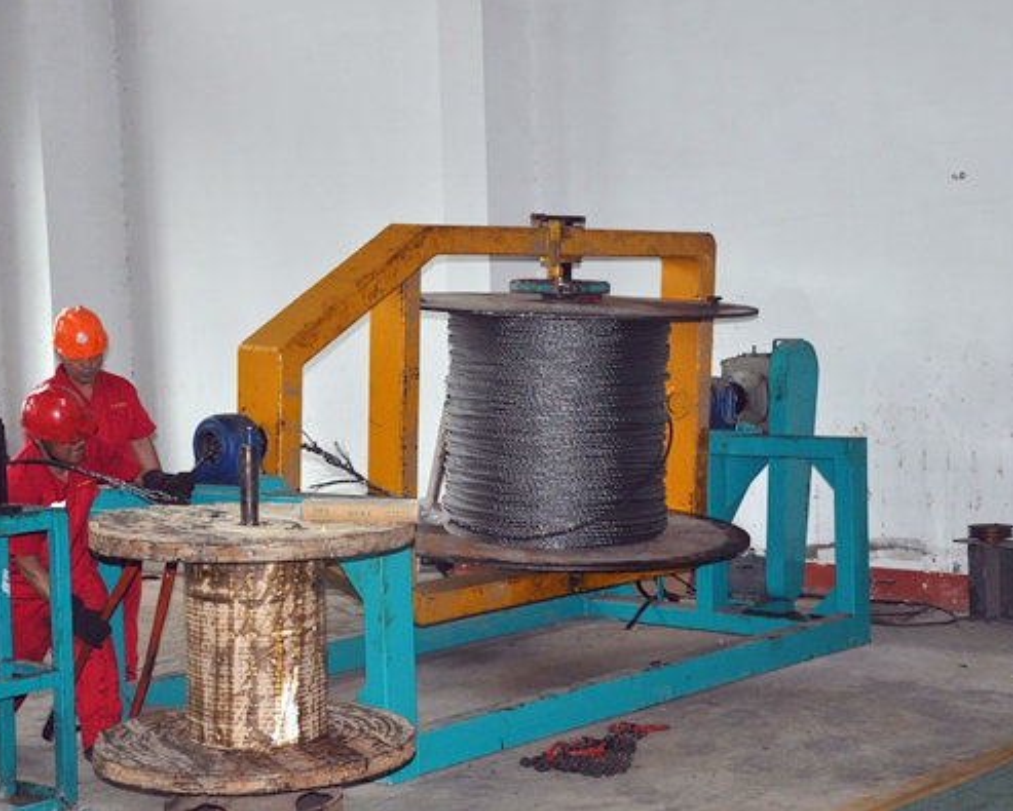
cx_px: 559
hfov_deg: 29.1
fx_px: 1950
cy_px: 403
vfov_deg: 23.5
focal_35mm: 65
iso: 200
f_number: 4.5
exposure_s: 1/60
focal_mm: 38
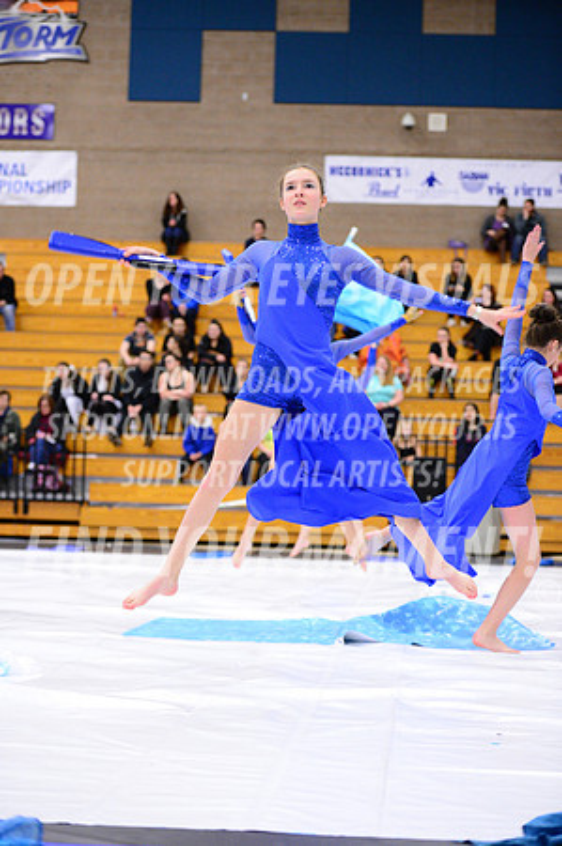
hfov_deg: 17.0
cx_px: 281
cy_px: 423
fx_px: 1878
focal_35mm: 80
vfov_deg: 25.4
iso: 6400
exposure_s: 1/320
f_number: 2.8
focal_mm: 80
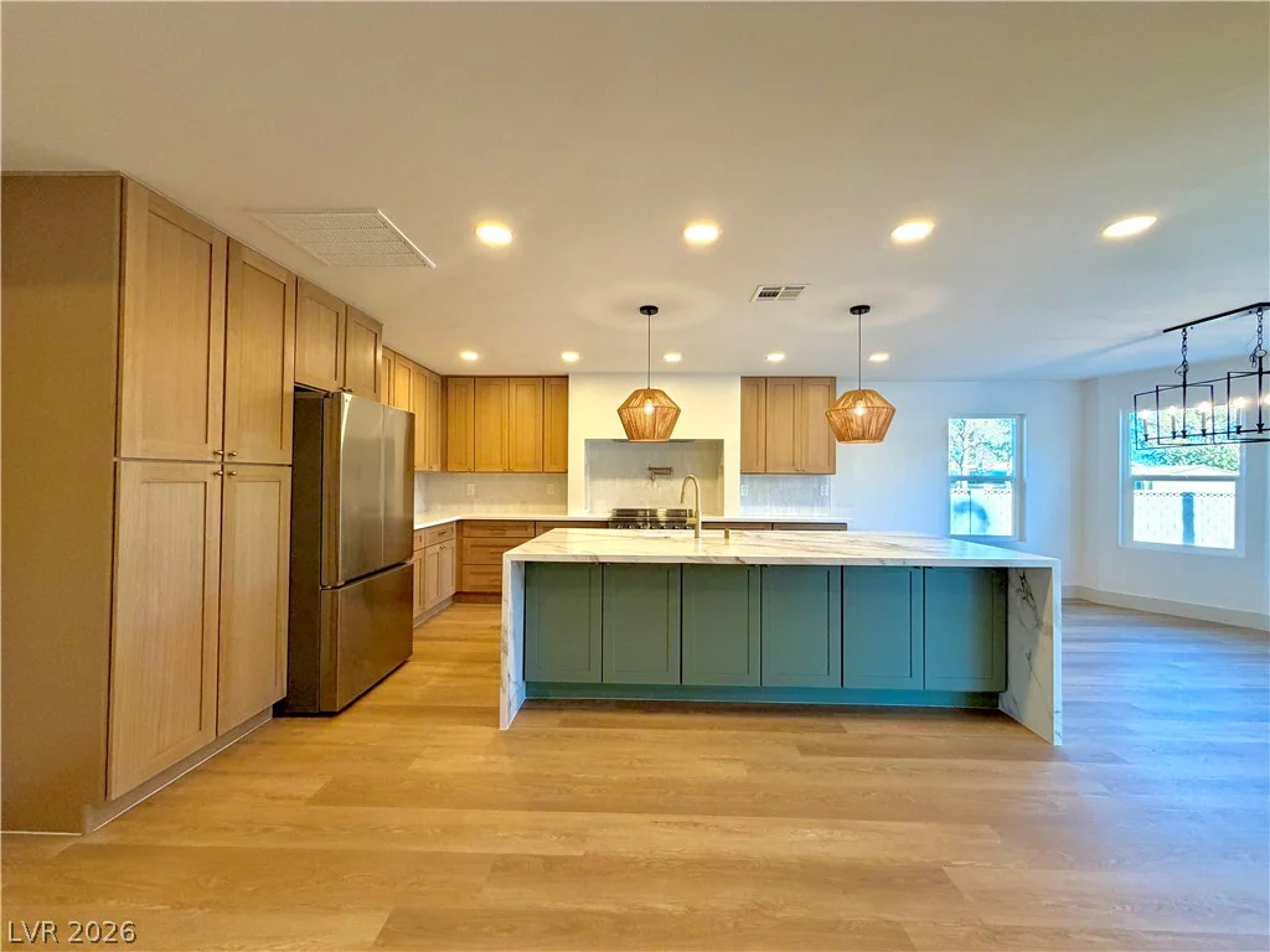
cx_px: 635
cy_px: 476
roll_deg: +0.6
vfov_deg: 85.7
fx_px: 514
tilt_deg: +0.3
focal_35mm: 14
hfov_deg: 102.1
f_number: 2.2
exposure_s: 1/120
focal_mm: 2.22
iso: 250
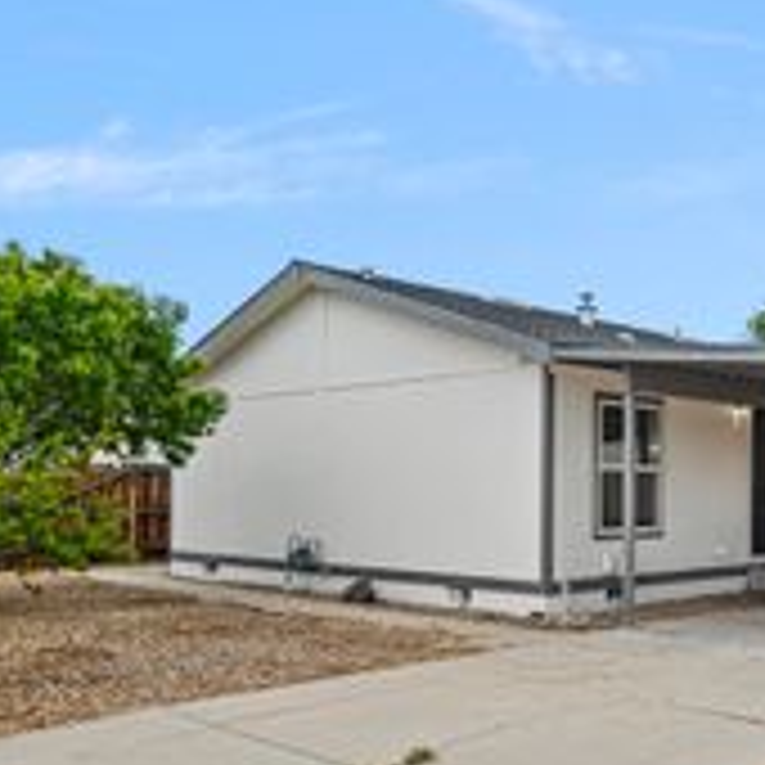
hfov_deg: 40.2
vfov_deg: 40.4
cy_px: 475
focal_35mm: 41
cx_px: 504
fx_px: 1031
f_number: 8
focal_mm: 11
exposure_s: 1/30
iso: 100
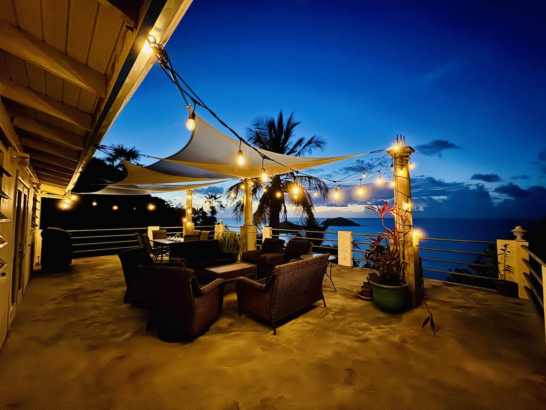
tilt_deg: +2.1
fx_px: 221
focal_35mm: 14
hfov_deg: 102.1
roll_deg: +0.0
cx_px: 273
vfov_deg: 85.7
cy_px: 205
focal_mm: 2.22
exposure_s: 1/13
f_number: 2.2
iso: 1600
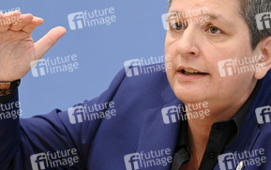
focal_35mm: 238
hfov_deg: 8.8
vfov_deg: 5.5
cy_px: 89
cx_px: 161
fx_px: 1759
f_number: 5
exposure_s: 1/640
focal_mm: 150
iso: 4000
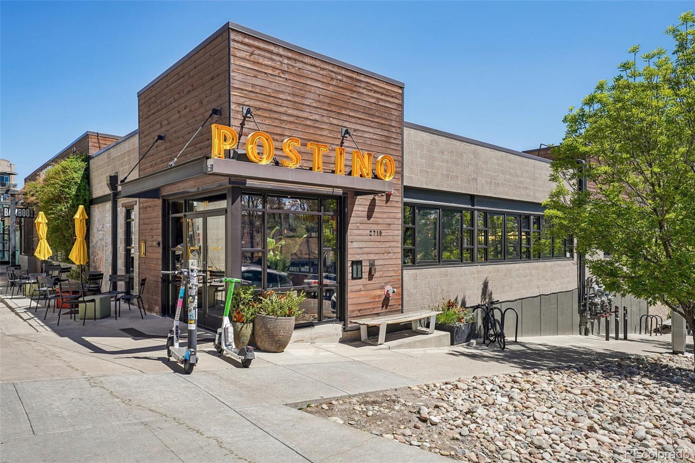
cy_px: 232
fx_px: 438
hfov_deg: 76.8
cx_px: 348
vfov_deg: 55.7
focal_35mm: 23
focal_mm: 22.7
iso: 100
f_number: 8
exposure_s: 1/160
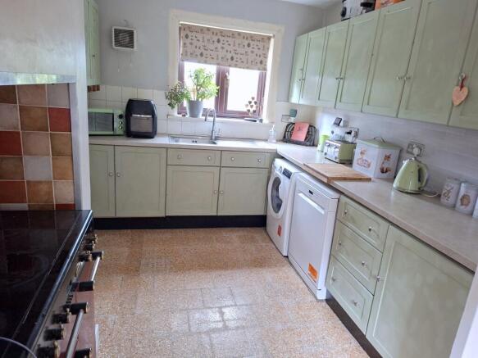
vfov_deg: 58.9
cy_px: 179
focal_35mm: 23
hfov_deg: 73.9
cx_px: 239
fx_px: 318
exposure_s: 1/50
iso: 320
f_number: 1.8
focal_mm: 5.54
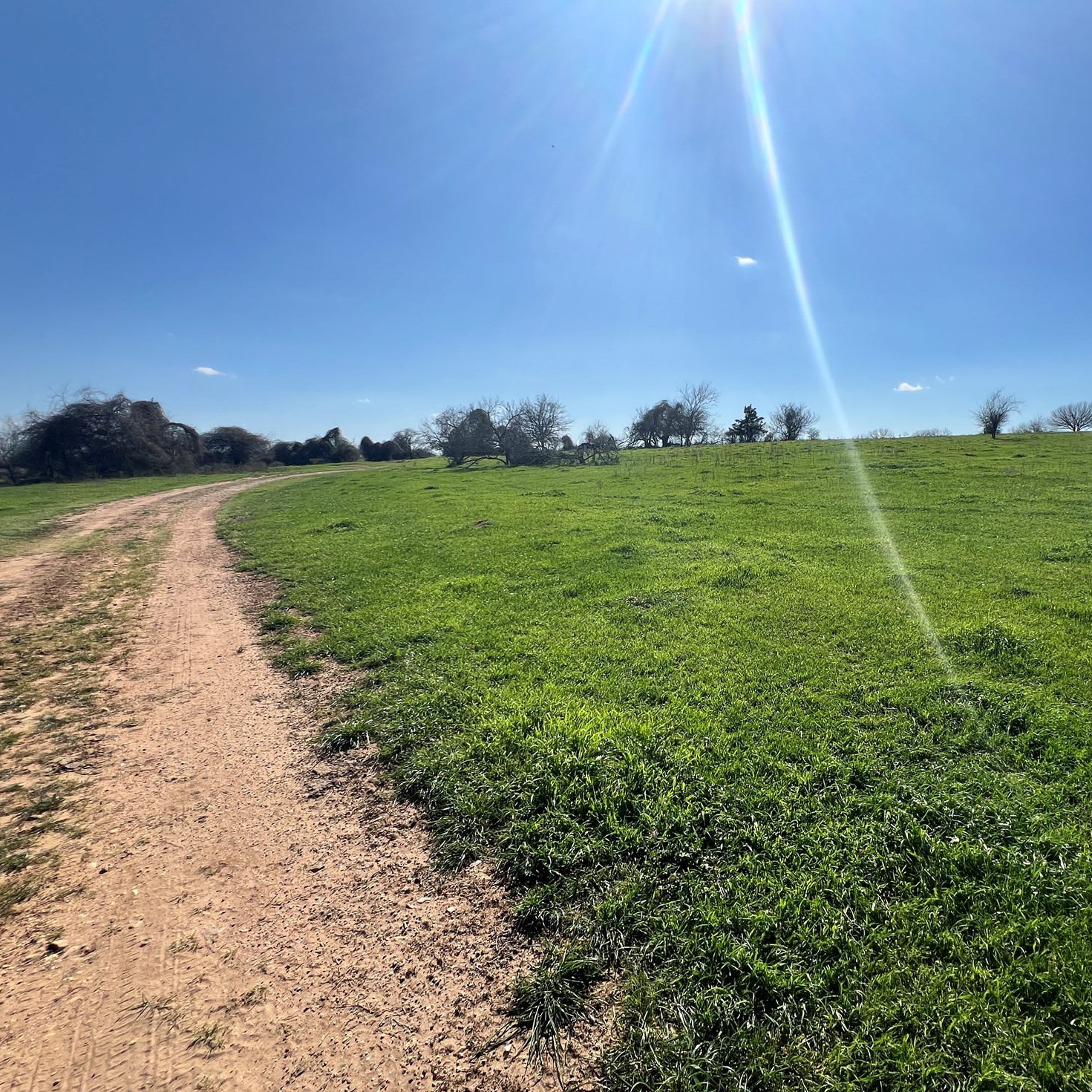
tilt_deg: -9.6
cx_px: 667
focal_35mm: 16
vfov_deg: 87.4
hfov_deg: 86.1
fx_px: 571
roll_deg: -0.1
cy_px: 563
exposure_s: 1/2597
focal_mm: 1.57
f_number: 1.8
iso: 32
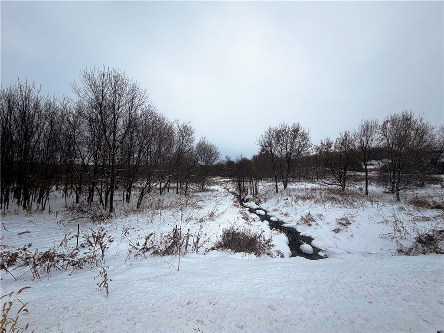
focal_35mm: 14
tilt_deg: +1.6
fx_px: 180
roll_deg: +0.2
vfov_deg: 85.7
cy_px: 166
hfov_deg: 102.1
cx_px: 222
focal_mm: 2.22
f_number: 2.2
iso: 32
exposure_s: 1/770
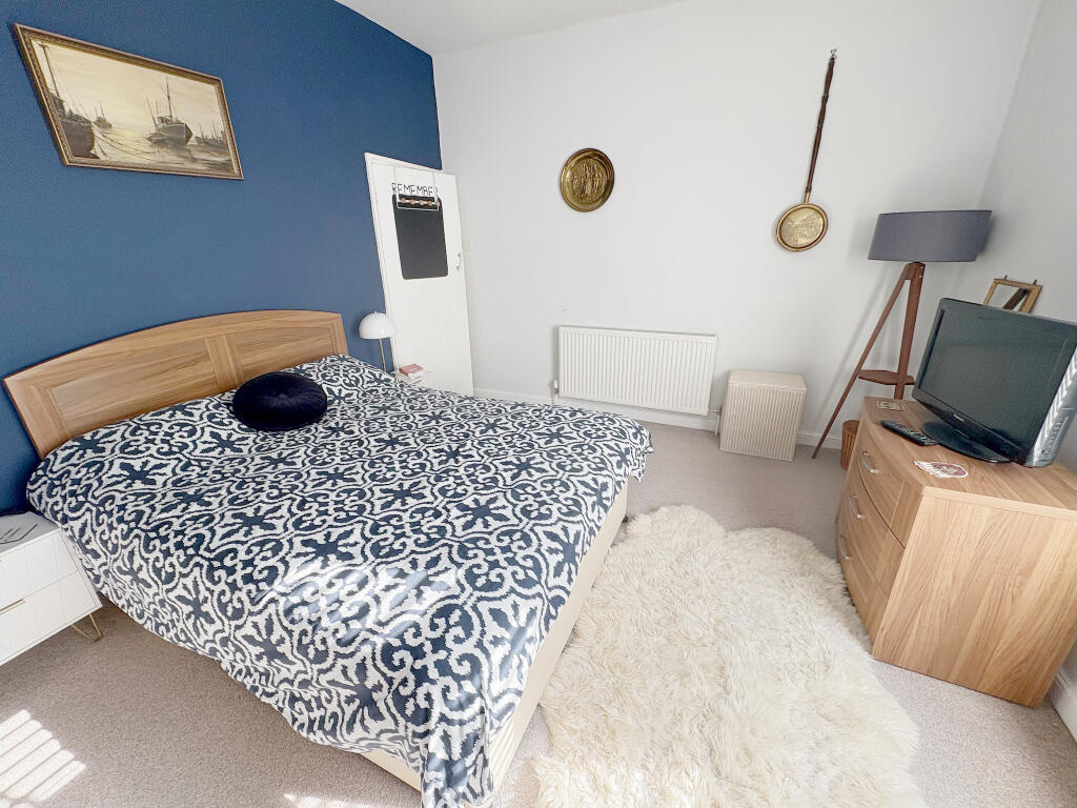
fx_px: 436
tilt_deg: -19.6
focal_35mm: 14
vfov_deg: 85.7
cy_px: 404
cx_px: 538
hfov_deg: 102.1
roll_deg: +1.1
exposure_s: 1/99
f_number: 2.2
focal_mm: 2.22
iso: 100
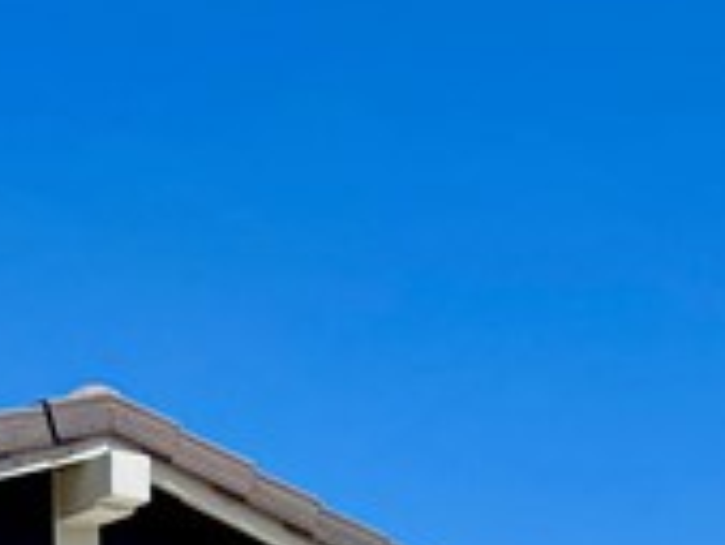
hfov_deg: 13.5
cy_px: 1146
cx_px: 686
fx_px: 3039
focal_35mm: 145
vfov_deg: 9.5
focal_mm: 6.76
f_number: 1.78
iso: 80
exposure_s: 1/10417
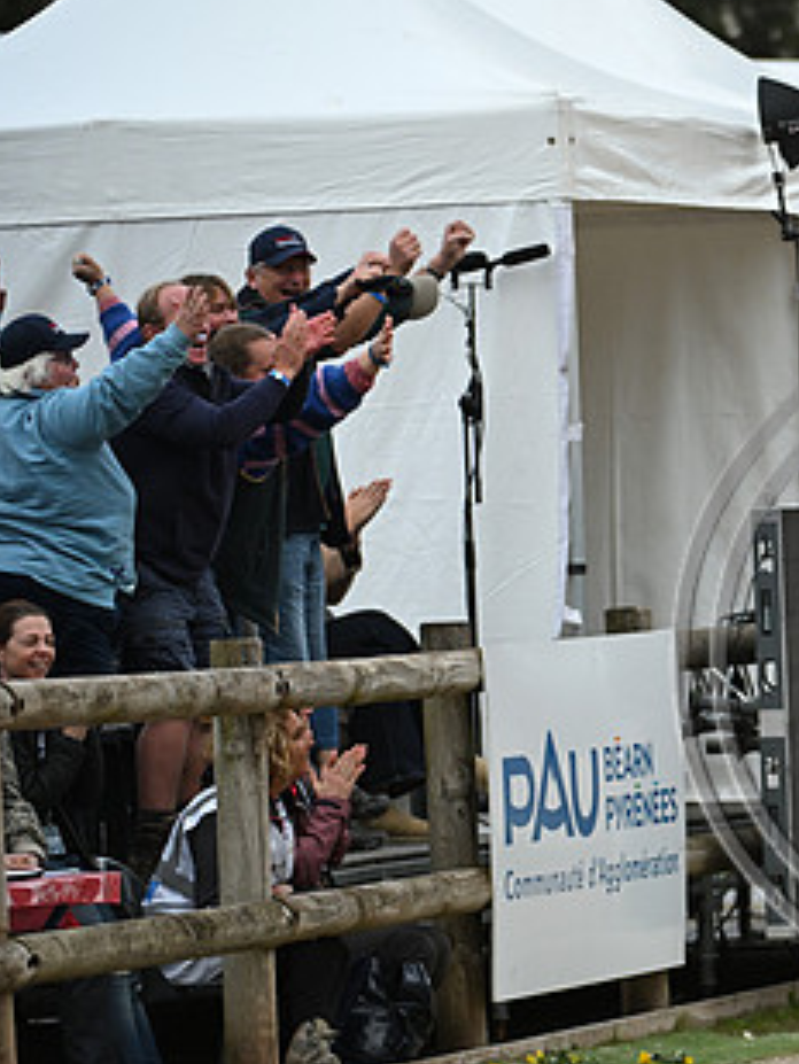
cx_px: 988
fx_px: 11102
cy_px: 611
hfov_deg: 4.1
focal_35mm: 361
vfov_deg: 5.5
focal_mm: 200
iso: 1250
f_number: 4.5
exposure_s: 1/1250
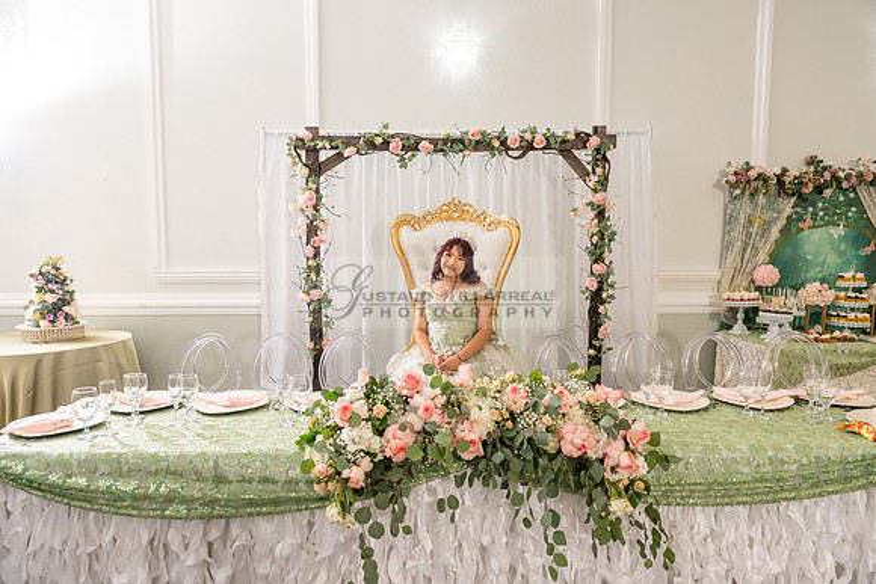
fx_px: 584
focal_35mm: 24
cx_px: 438
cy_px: 292
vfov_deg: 53.2
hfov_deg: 73.7
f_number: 4.5
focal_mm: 24
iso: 500
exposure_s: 1/160
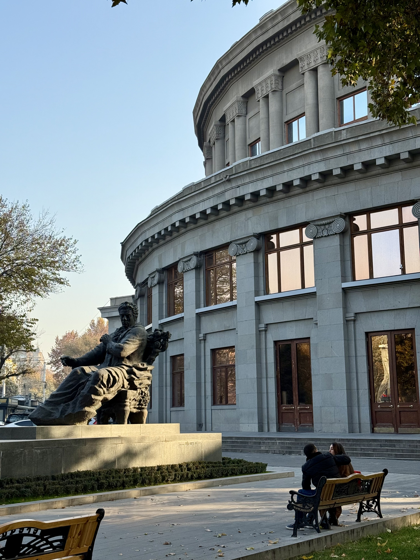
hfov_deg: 30.3
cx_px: 210
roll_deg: +0.4
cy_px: 280
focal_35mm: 48
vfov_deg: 39.7
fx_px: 777
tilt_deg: +9.9
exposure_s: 1/1085
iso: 64
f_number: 1.78
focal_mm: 6.76
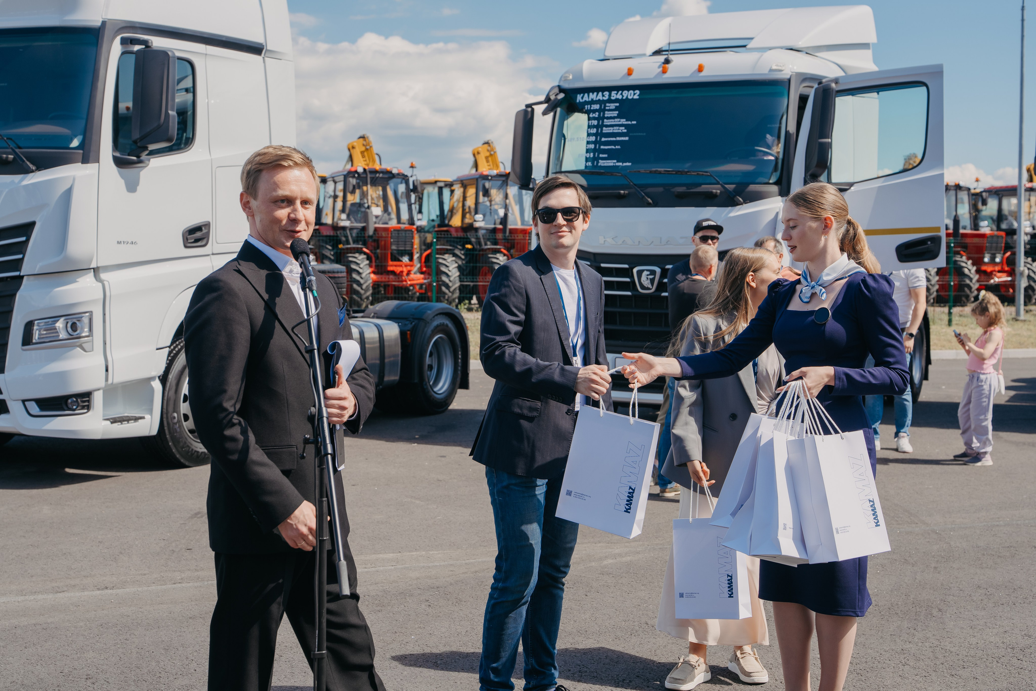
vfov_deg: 27.0
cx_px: 518
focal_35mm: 50
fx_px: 1439
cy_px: 346
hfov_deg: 39.6
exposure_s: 1/400
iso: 100
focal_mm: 50
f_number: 5.6
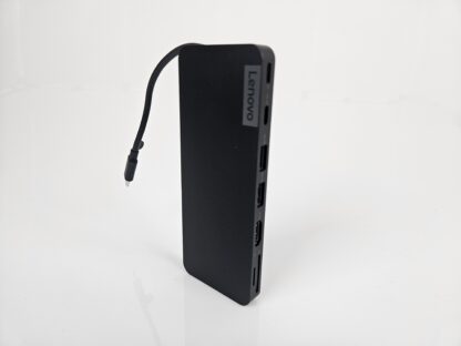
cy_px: 173
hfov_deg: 73.9
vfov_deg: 58.9
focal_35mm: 23
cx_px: 230
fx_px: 306
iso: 125
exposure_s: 1/359
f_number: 1.8
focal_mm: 5.4
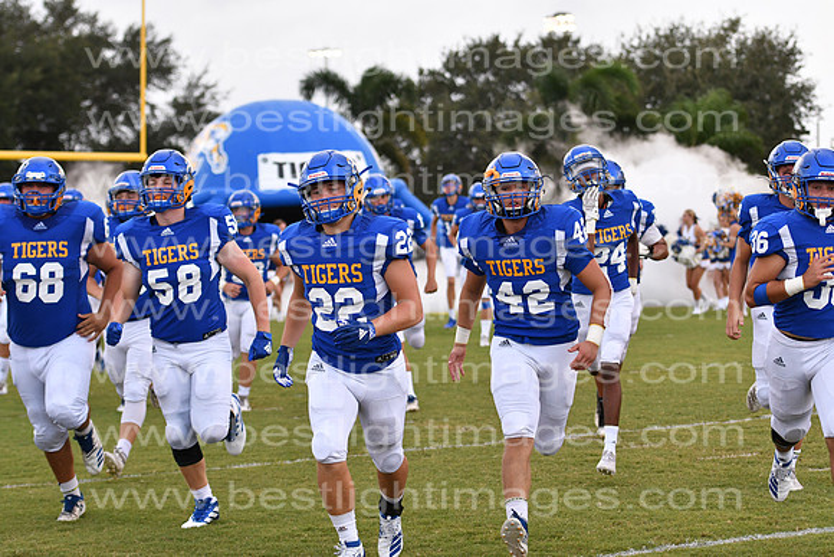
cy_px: 278
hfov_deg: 19.5
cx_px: 417
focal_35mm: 105
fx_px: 2433
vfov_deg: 13.0
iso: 800
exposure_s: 1/1000
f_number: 3.2
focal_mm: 70
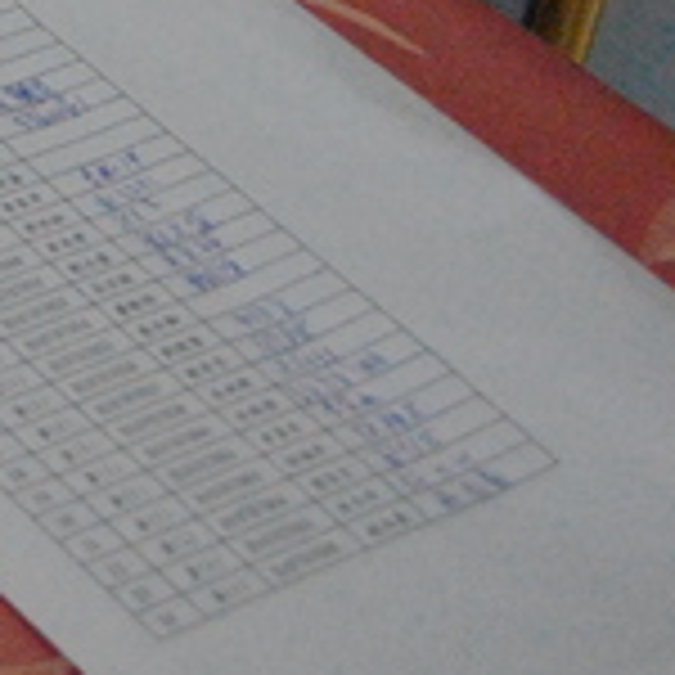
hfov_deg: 10.2
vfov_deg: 10.9
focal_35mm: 155
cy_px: -268
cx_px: -783
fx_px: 3420
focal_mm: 26
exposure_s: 1/400
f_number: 4.2
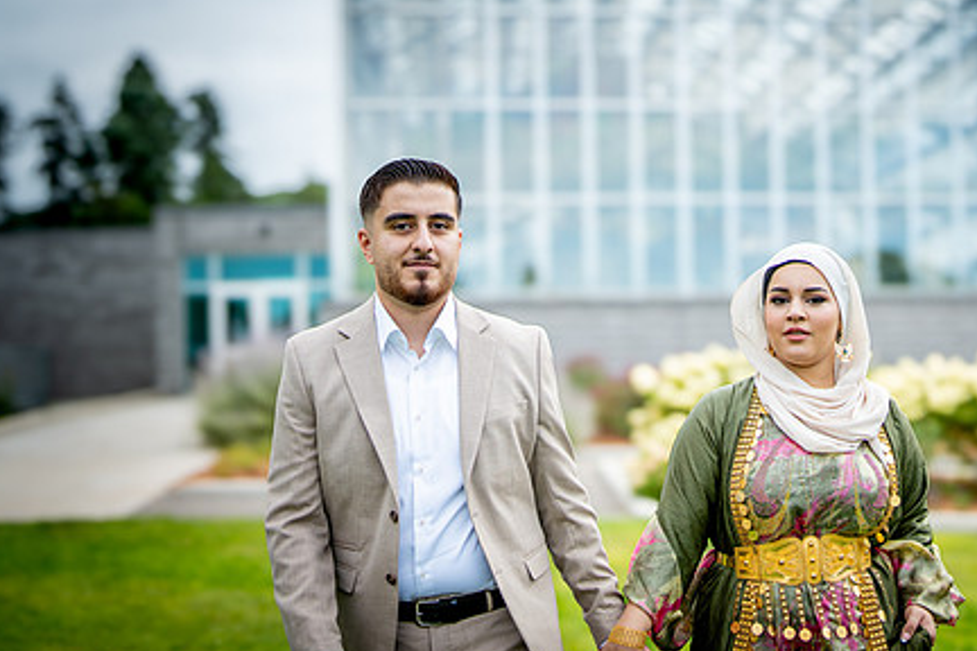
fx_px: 1275
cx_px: 624
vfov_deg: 28.5
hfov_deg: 41.5
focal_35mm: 47
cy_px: 415
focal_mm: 35
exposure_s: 1/8000
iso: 200
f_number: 1.3
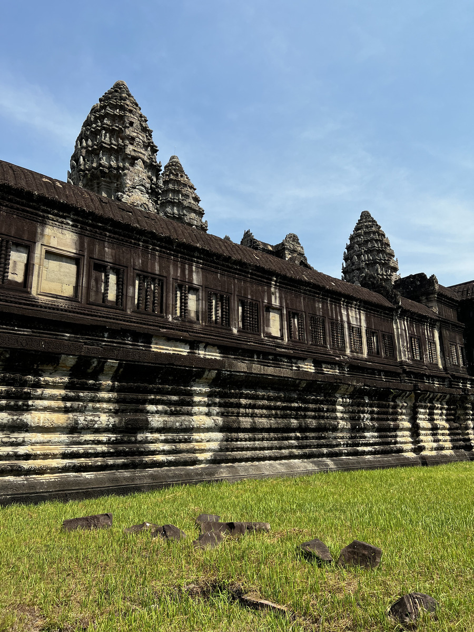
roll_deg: +0.9
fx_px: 475
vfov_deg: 67.3
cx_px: 237
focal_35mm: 26
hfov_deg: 53.1
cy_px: 316
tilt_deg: +15.5
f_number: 1.5
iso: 50
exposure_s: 1/3257
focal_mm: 5.7
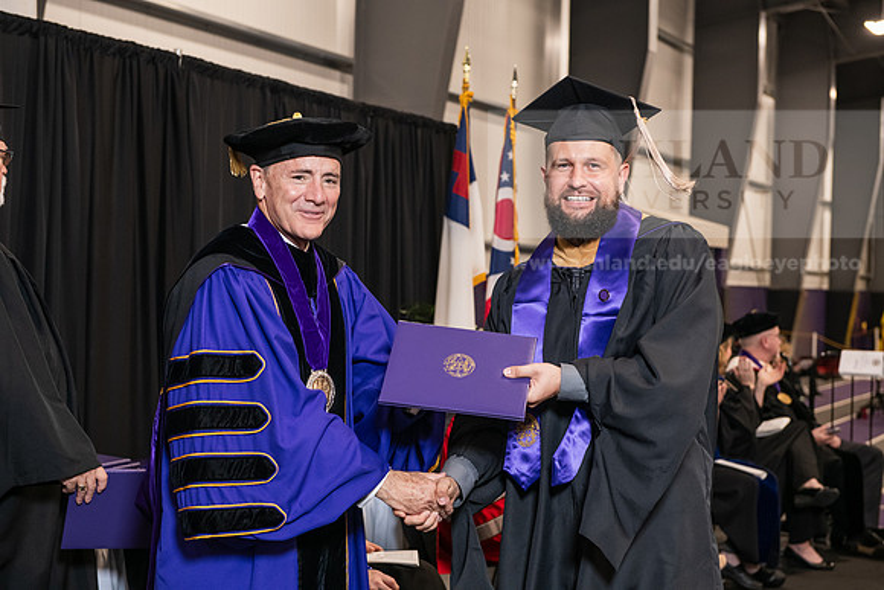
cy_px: 295
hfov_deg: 32.4
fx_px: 1523
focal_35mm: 62
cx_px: 442
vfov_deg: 21.9
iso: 2000
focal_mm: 62
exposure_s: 1/125
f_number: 5
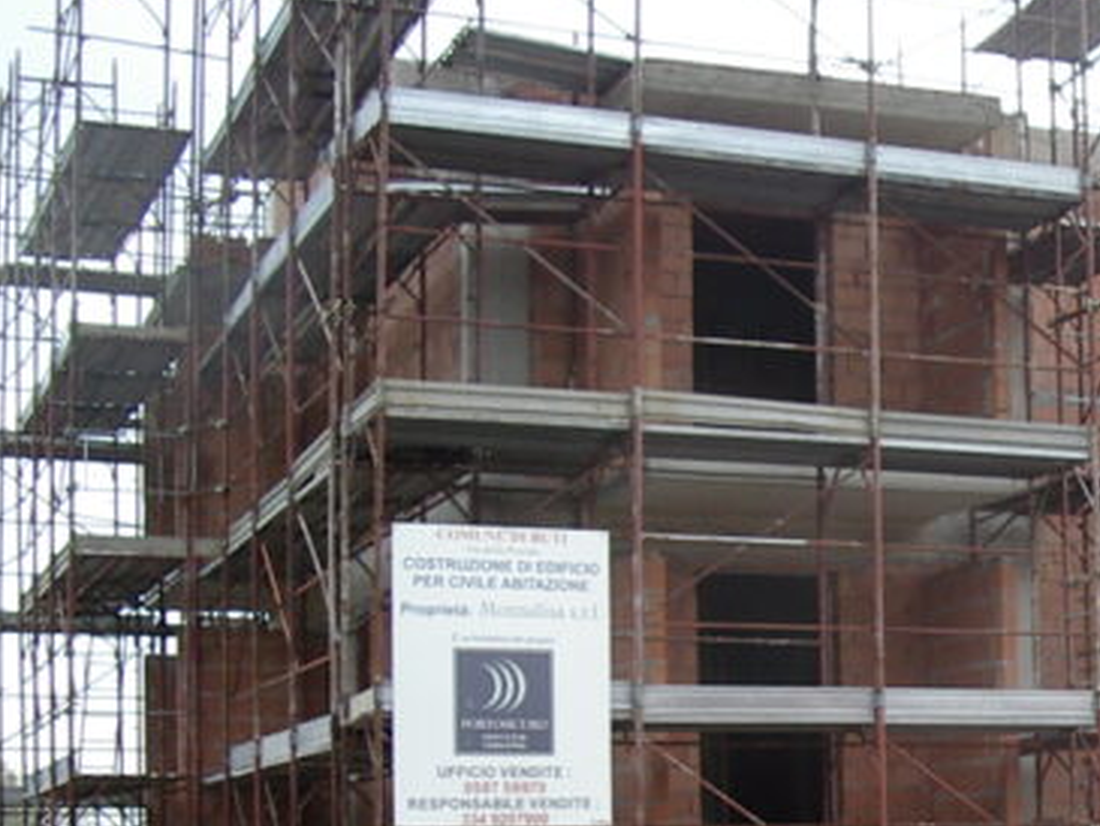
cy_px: 684
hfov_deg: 23.5
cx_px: 1079
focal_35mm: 80
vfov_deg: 18.2
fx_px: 2543
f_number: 4.8
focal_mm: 5.8
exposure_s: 1/125
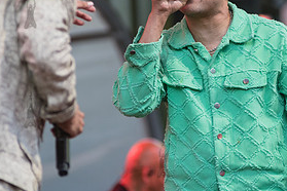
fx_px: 3316
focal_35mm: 416
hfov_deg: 5.0
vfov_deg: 3.3
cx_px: 163
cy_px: 60
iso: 1000
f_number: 3.5
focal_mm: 200
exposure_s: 1/500
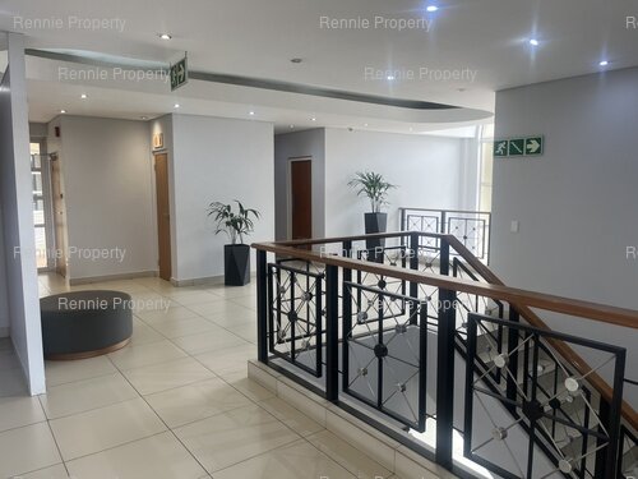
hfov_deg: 67.3
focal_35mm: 26
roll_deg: -0.5
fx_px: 479
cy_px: 240
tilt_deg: -6.4
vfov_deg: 53.1
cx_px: 319
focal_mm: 5.1
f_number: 1.6
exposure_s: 1/100
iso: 40
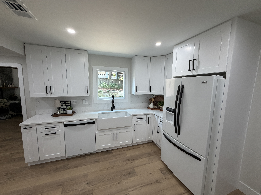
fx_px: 106
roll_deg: -1.4
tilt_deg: -7.5
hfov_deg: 102.1
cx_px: 130
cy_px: 98
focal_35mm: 14
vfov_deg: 85.7
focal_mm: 2.22
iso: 160
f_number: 2.2
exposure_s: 1/120
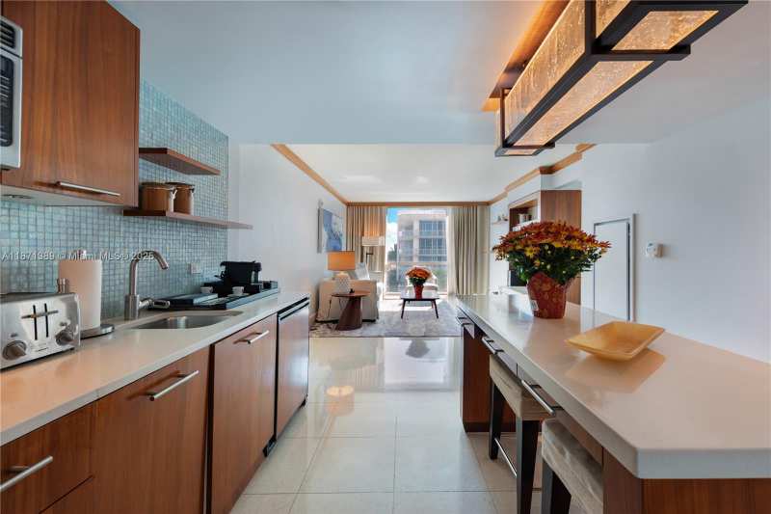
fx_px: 300
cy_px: 257
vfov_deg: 81.2
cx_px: 386
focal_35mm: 14
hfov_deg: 104.3
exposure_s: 1/320
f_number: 9
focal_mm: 14
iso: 500
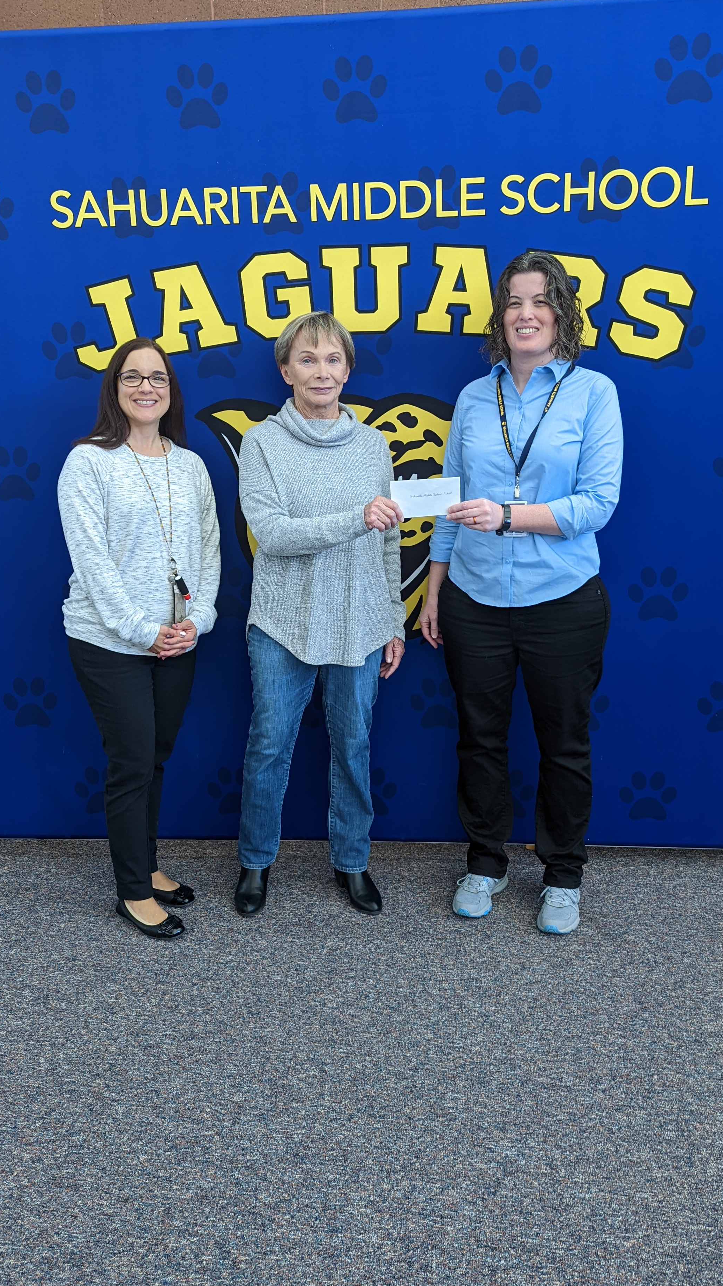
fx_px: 988
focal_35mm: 29
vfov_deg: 66.0
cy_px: 593
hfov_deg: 40.2
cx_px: 356
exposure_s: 1/23.8
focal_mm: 6.81
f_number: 1.85
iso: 58
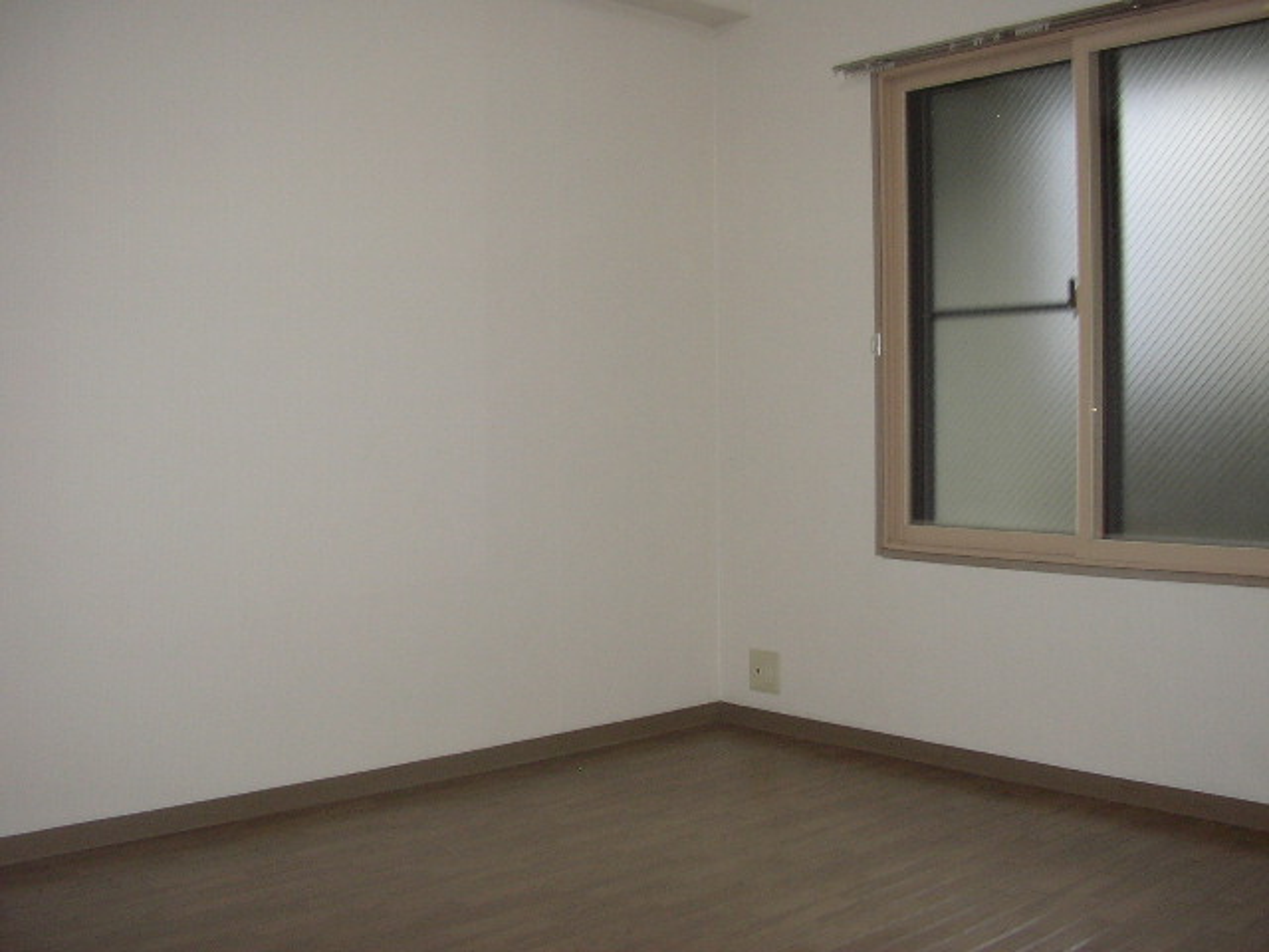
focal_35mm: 38
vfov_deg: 37.7
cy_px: 476
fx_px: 1393
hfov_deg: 49.0
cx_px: 634
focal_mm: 5.8
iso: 100
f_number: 2.9
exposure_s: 1/30
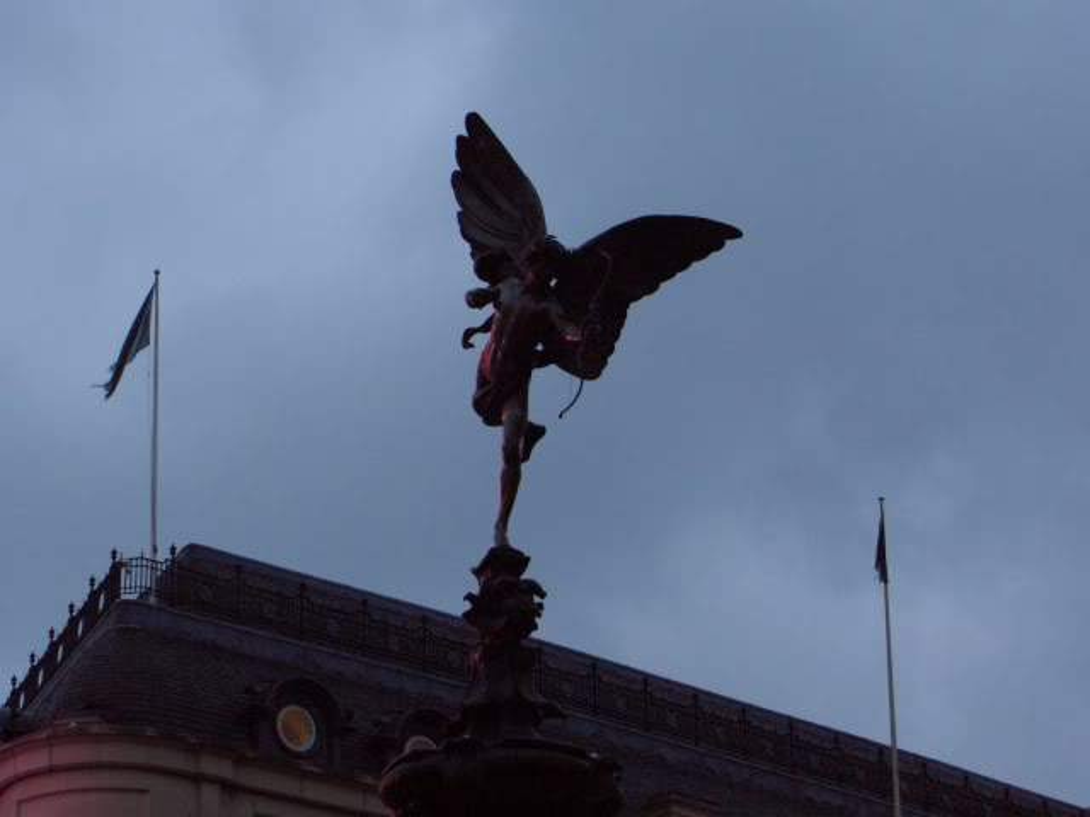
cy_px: 408
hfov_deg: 19.8
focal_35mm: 99
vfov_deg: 14.9
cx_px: 545
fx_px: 3117
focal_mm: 20.3
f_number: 4.5
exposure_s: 1/60
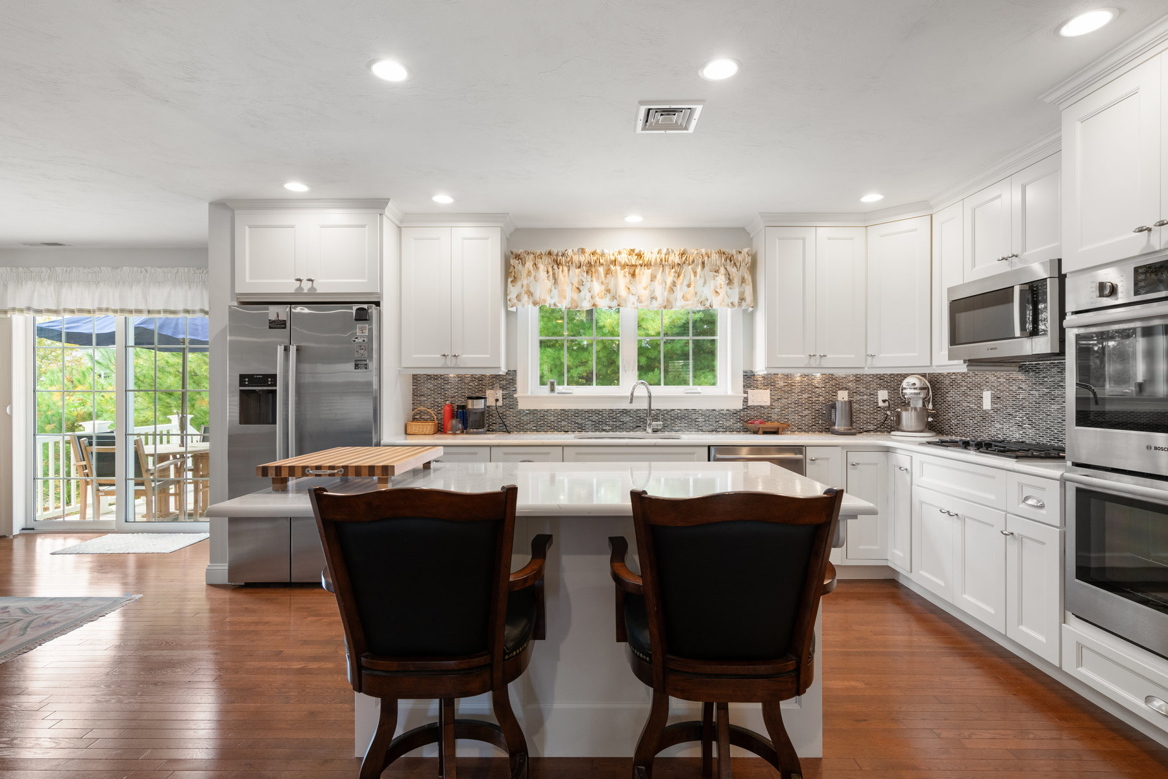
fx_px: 584
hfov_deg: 90.0
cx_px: 584
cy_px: 390
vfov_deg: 67.4
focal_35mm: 18
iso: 800
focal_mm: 18
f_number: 8
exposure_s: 1/10
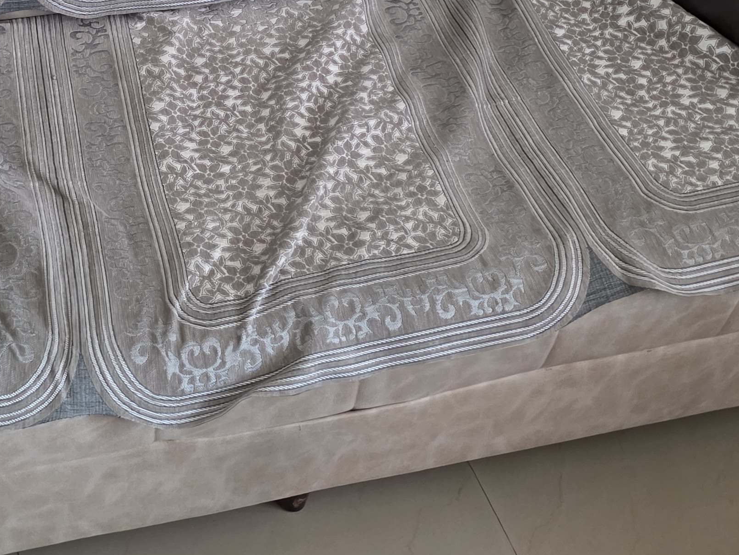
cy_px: 82
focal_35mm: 57
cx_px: 206
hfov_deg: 33.3
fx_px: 1217
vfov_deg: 25.1
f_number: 1.7
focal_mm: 6.3
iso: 800
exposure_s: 1/100
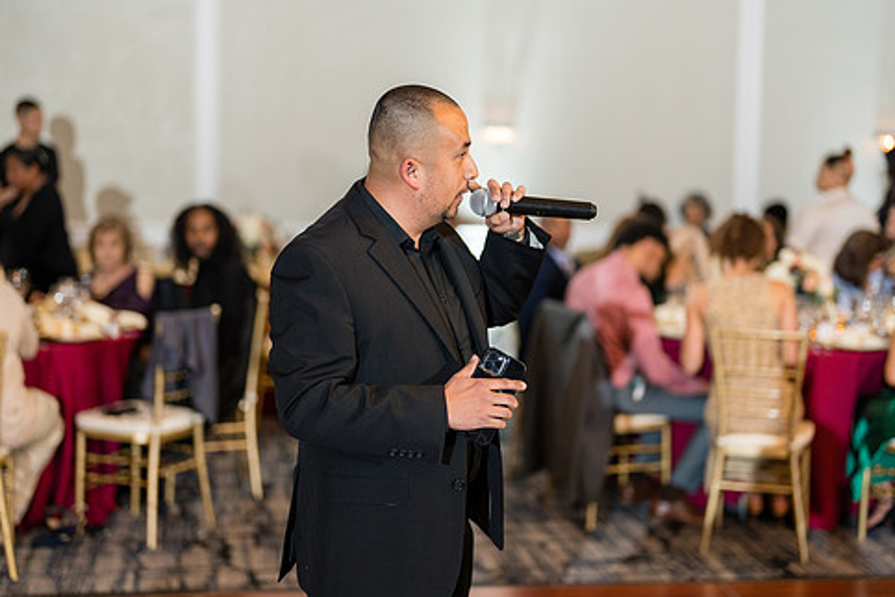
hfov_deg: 33.4
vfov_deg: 22.6
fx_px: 1492
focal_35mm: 60
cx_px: 448
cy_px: 248
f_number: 1.2
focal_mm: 50
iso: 500
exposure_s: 1/250
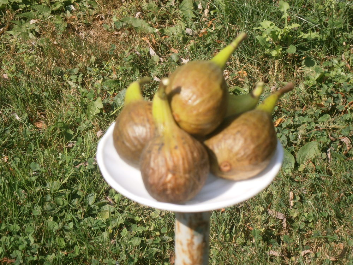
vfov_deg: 11.4
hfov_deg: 15.2
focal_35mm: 130
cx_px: 176
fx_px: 1326
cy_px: 132
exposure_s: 1/250
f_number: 6.5
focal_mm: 23.5
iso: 100
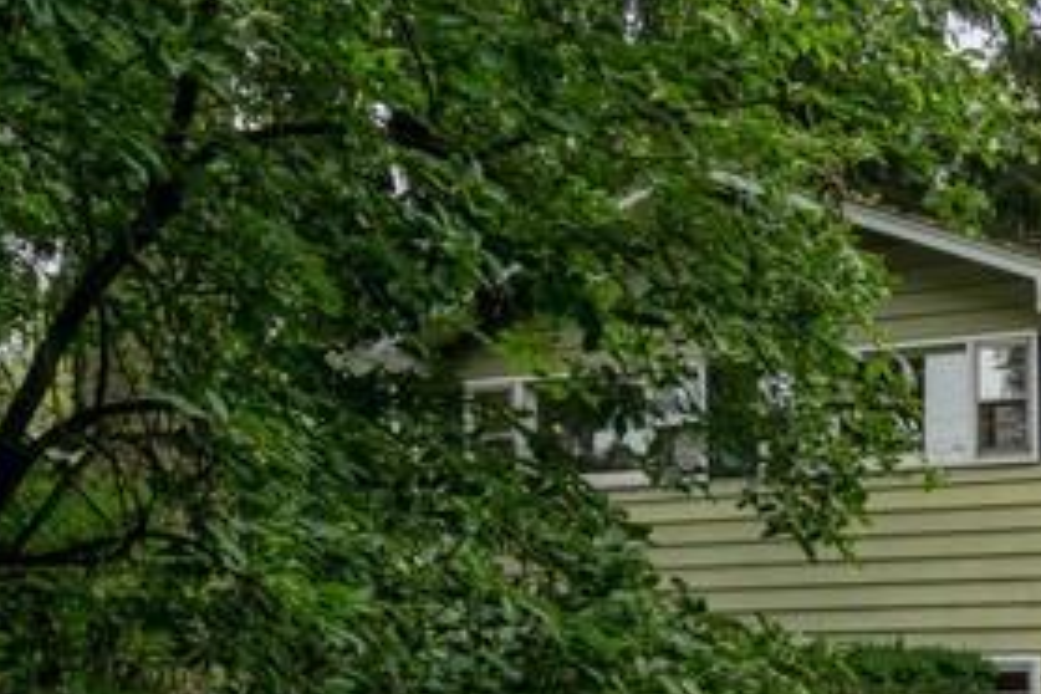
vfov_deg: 18.6
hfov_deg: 22.3
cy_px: 716
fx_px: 2053
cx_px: 1645
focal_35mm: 71
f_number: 11
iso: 160
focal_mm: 22
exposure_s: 1/30
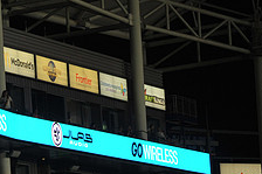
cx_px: -56
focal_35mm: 300
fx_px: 2182
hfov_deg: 6.8
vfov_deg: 4.6
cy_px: 178
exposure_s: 1/1250
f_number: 2.8
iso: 1250
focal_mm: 116
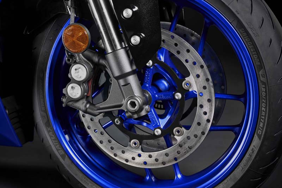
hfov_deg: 30.1
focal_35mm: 67
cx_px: 141
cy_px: 94
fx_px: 525
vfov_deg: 20.3
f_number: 5.6
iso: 800
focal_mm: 67
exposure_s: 1/60
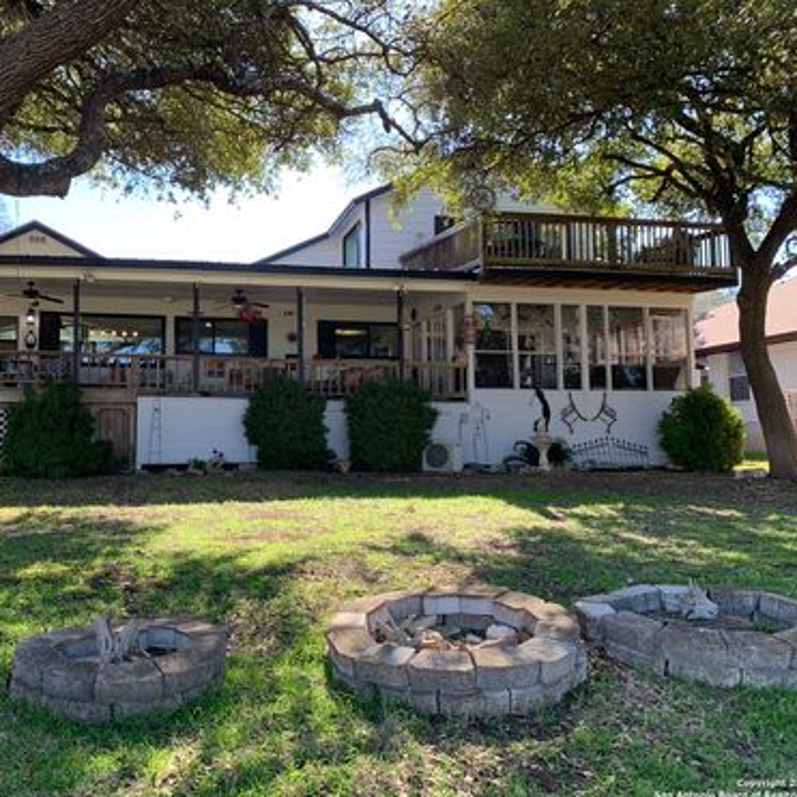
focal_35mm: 31
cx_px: 279
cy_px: 398
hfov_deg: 51.7
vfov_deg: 52.5
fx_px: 808
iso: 25
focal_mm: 4.25
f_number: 1.8
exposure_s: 1/257
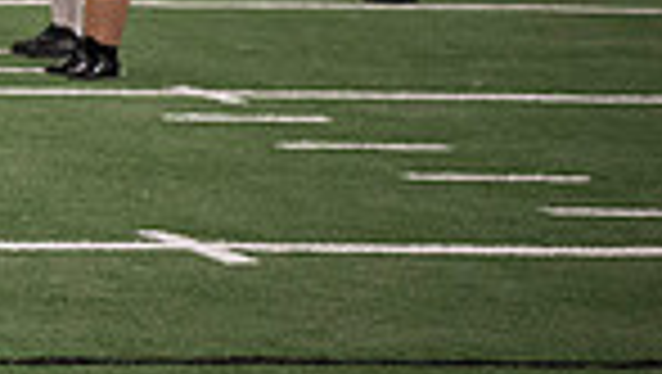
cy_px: -381
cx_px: -590
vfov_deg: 4.1
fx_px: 5095
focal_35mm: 290
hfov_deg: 7.2
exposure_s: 1/200
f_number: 3.2
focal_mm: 70
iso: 3200
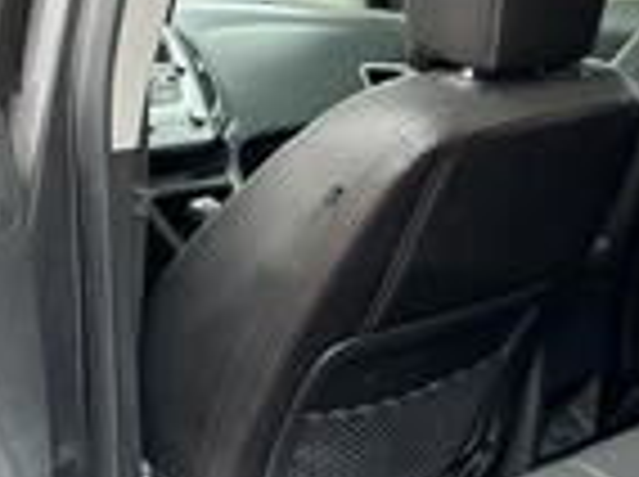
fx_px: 1456
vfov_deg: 18.5
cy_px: 360
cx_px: 436
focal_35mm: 79
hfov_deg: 24.6
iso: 32
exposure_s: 1/122
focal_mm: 3
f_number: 1.8
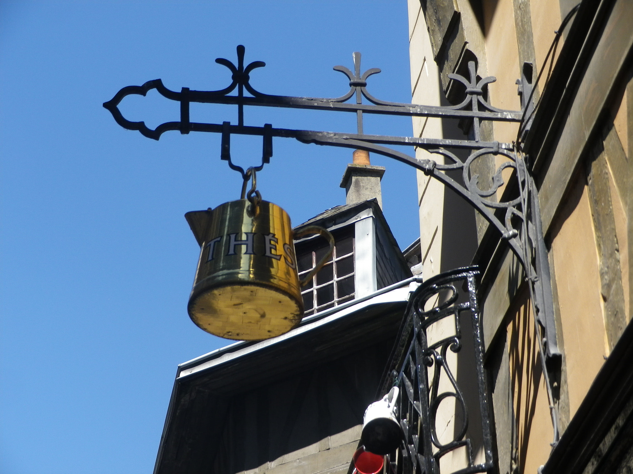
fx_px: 1957
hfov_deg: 18.4
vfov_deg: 13.8
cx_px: 316
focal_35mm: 107
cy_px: 237
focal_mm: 19.1
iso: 100
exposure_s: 1/250
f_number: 5.1
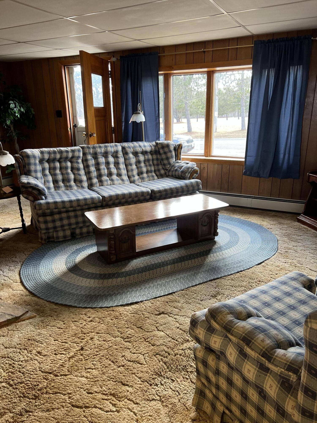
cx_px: 158
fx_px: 317
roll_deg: +0.2
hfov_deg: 53.1
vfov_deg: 67.3
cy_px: 212
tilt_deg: -17.8
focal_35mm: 26
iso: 125
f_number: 1.5
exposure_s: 1/120
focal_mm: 5.7
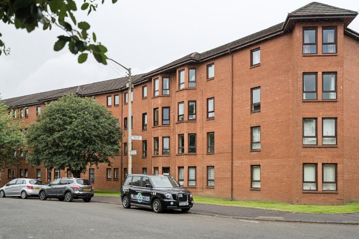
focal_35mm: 35
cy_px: 120
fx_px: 349
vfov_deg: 37.9
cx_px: 180
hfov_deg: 54.4
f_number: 4
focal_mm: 35
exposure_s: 1/2000
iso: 800
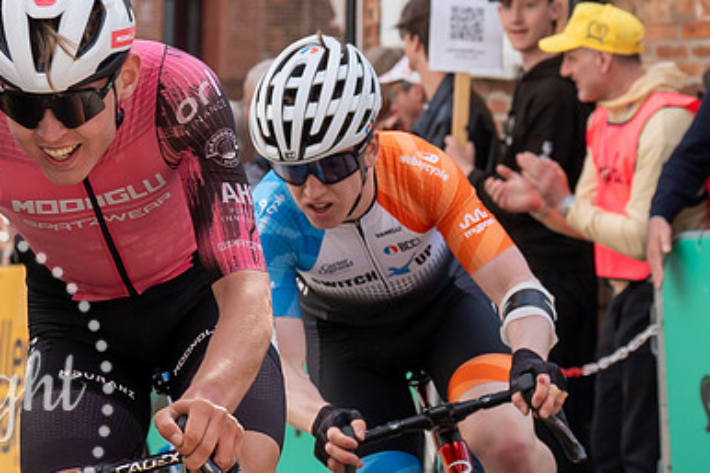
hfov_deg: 7.1
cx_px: 147
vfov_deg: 4.7
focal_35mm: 289
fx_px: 5697
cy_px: 18
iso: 250
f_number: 5
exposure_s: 1/1000
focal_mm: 70
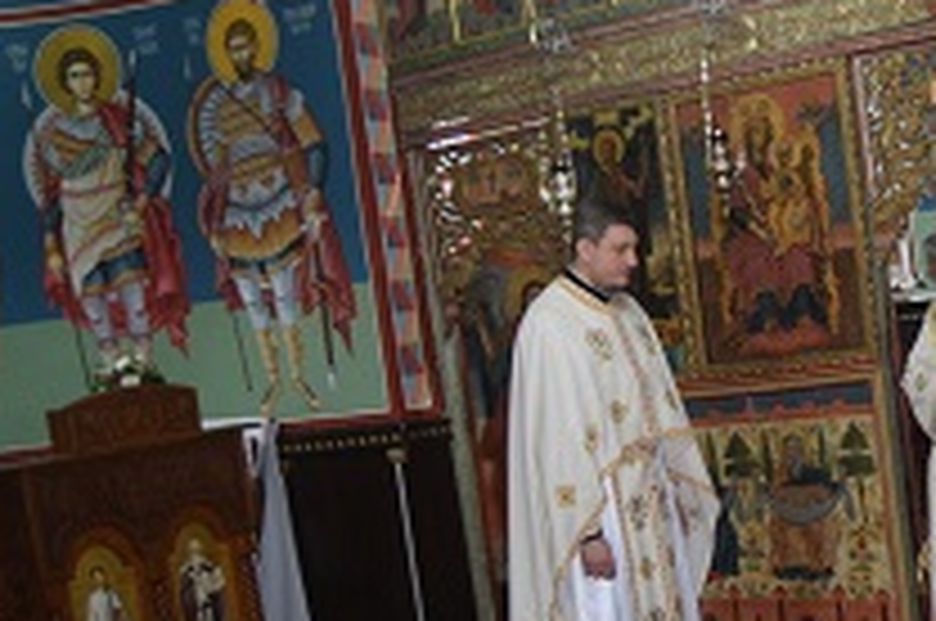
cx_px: 882
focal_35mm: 52
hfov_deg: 35.5
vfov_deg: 25.7
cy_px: 441
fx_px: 1350
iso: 800
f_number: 4.5
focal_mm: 18
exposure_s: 1/80
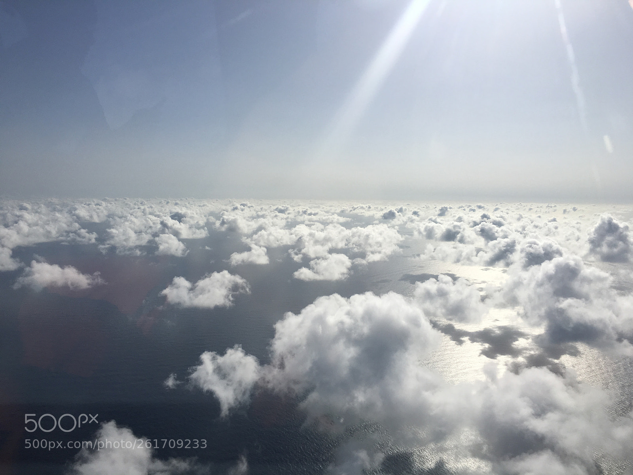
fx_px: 530
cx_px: 316
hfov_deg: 61.7
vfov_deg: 48.2
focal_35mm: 29
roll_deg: -0.9
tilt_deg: -4.3
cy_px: 238
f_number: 2.2
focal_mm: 4.15
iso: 25
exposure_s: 1/6993
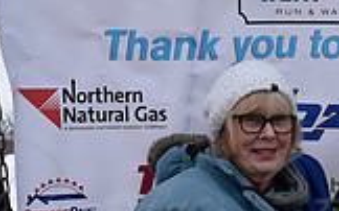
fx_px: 979
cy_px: 231
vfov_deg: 12.1
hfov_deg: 19.0
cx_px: 362
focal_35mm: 106
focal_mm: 29
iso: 400
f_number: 7.1
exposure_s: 1/200
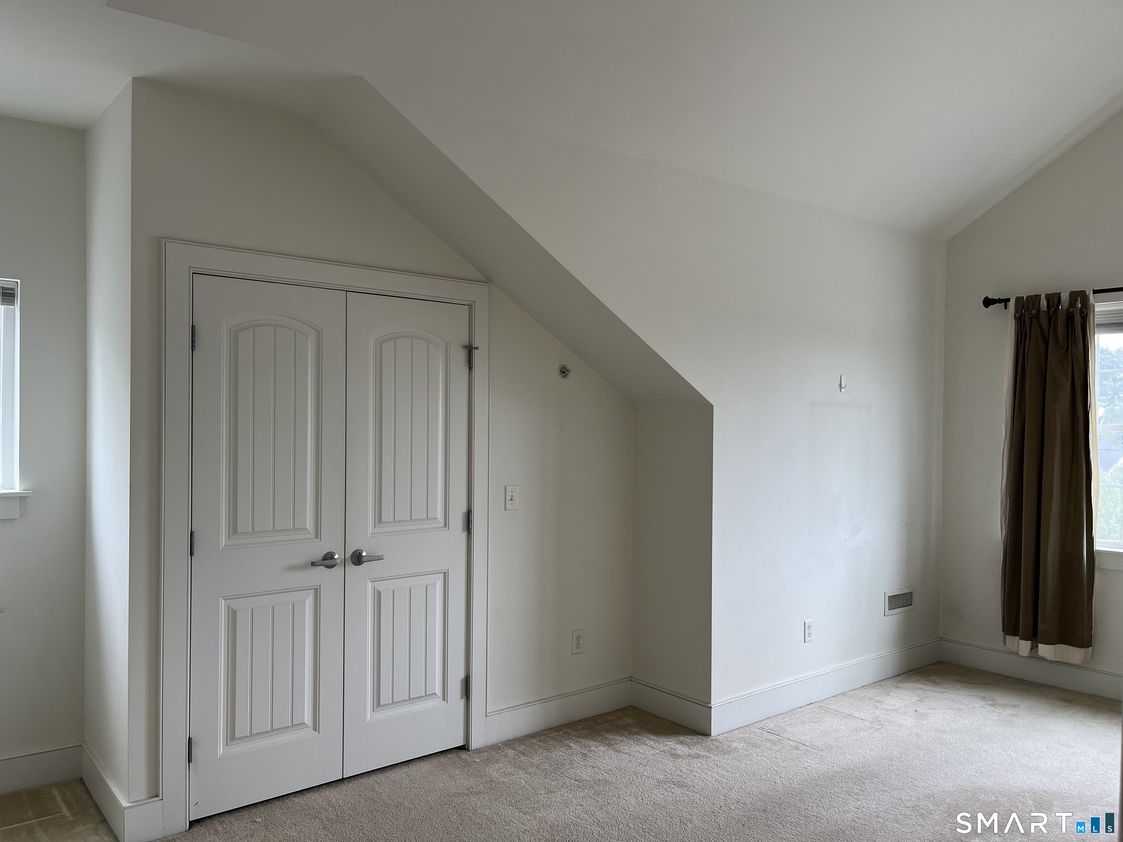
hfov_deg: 67.3
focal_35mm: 26
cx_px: 562
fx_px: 843
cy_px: 421
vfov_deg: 53.1
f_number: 1.6
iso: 64
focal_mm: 5.1
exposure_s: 1/120
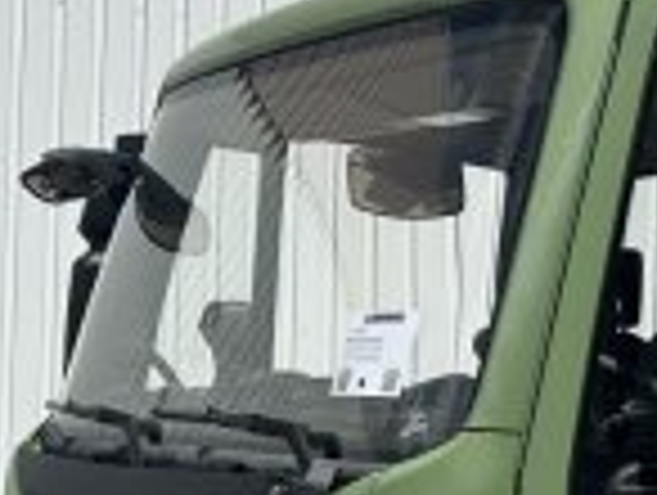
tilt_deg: -0.4
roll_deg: -2.0
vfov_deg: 13.8
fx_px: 1996
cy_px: 576
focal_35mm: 105
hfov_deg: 17.2
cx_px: 922
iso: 80
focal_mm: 6.86
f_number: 1.78
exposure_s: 1/7576
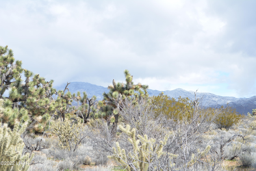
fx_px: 587
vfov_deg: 16.6
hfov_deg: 24.6
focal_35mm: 82
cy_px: 86
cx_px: 128
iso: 100
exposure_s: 1/160
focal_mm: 55
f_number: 8
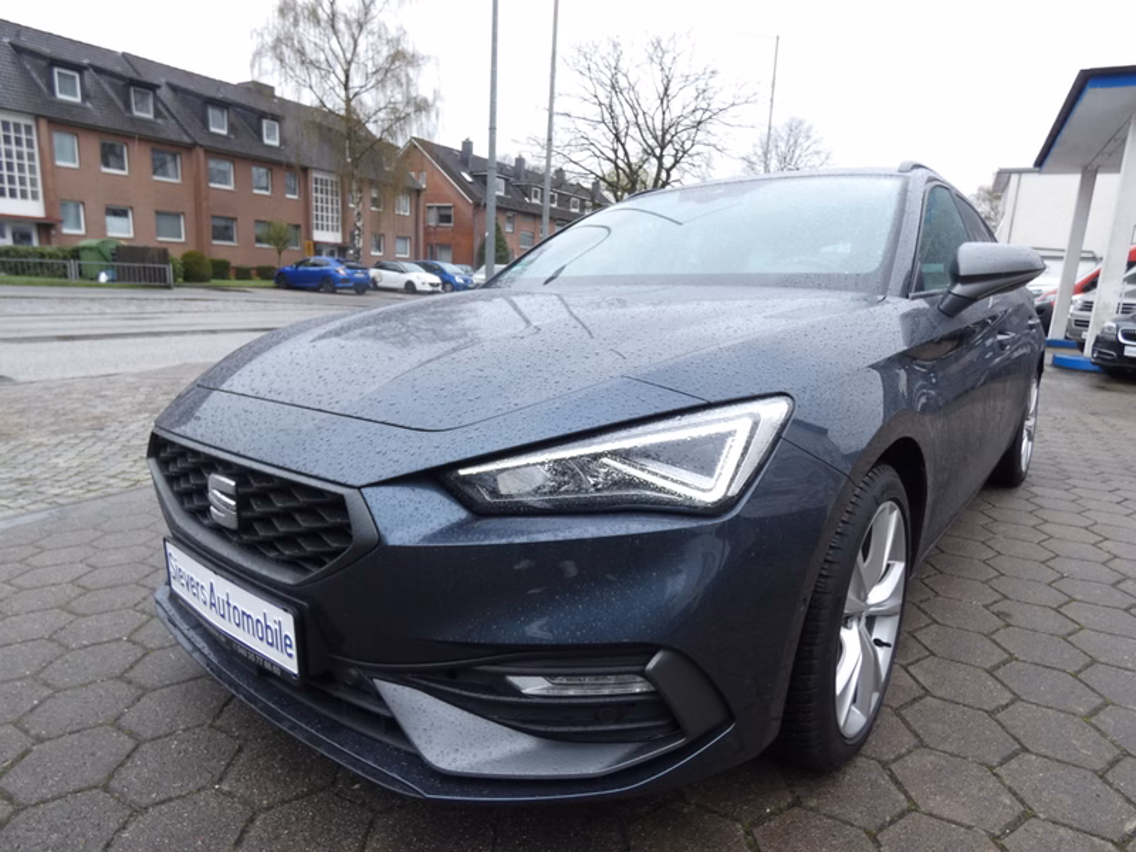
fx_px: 656
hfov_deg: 81.7
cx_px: 568
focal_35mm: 20
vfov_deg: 66.0
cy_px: 426
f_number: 2.8
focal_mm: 3.6
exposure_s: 1/320
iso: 80
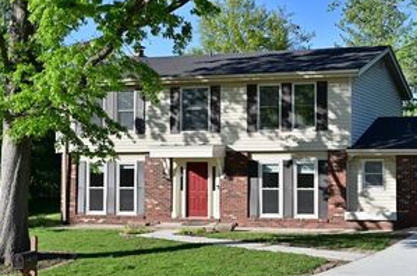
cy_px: 144
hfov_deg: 29.5
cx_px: 331
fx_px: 774
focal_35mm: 67
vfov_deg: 20.2
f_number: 5.6
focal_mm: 40
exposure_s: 1/400
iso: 140
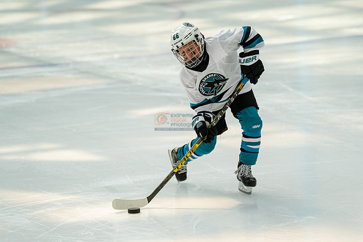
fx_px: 2458
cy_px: 129
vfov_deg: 5.6
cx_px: 187
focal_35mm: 244
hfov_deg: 8.4
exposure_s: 1/2500
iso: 1600
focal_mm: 186
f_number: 3.2
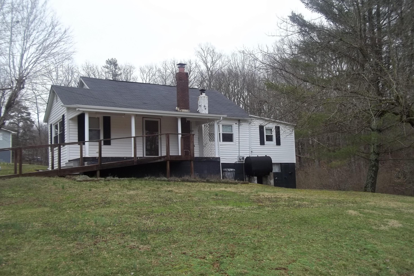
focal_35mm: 34
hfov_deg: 55.8
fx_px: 391
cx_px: 207
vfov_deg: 38.8
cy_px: 154
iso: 64
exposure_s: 1/250
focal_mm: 5.7
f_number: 2.9
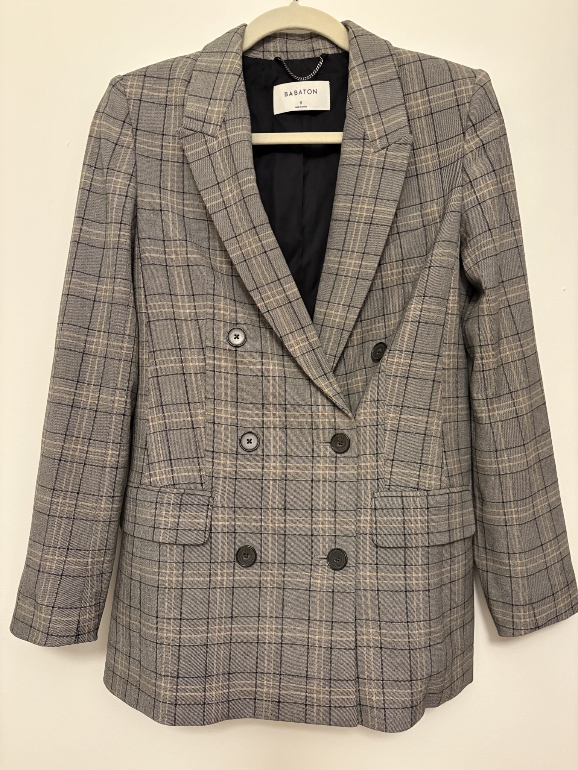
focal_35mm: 26
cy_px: 385
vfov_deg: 67.3
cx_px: 289
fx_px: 579
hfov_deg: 53.1
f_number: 1.6
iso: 500
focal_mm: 5.96
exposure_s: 1/40
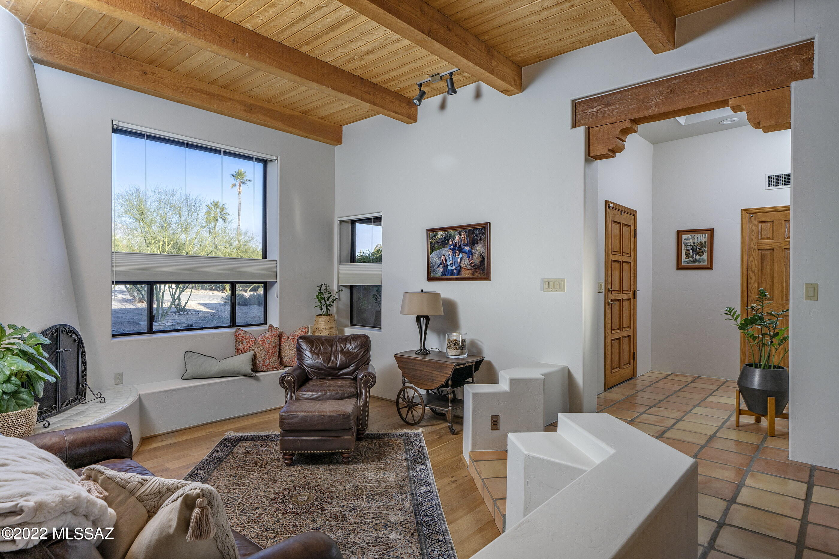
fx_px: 466
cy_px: 280
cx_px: 420
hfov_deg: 84.0
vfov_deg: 61.9
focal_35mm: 20
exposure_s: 1/125
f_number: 9
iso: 200
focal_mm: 20
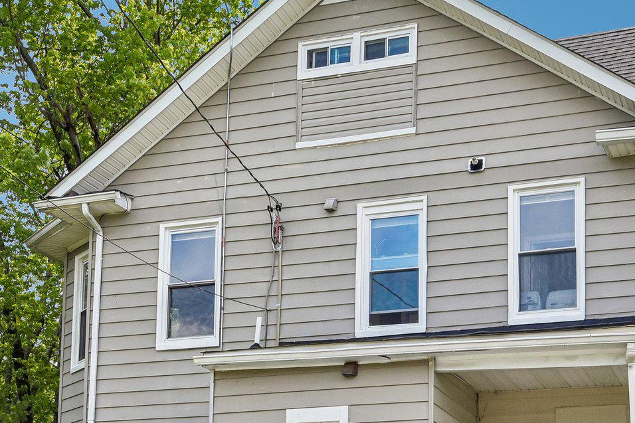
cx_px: 250
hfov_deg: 33.3
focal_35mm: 60
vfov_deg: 22.1
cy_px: 380
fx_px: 1058
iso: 400
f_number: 8
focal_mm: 28
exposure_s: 1/1600
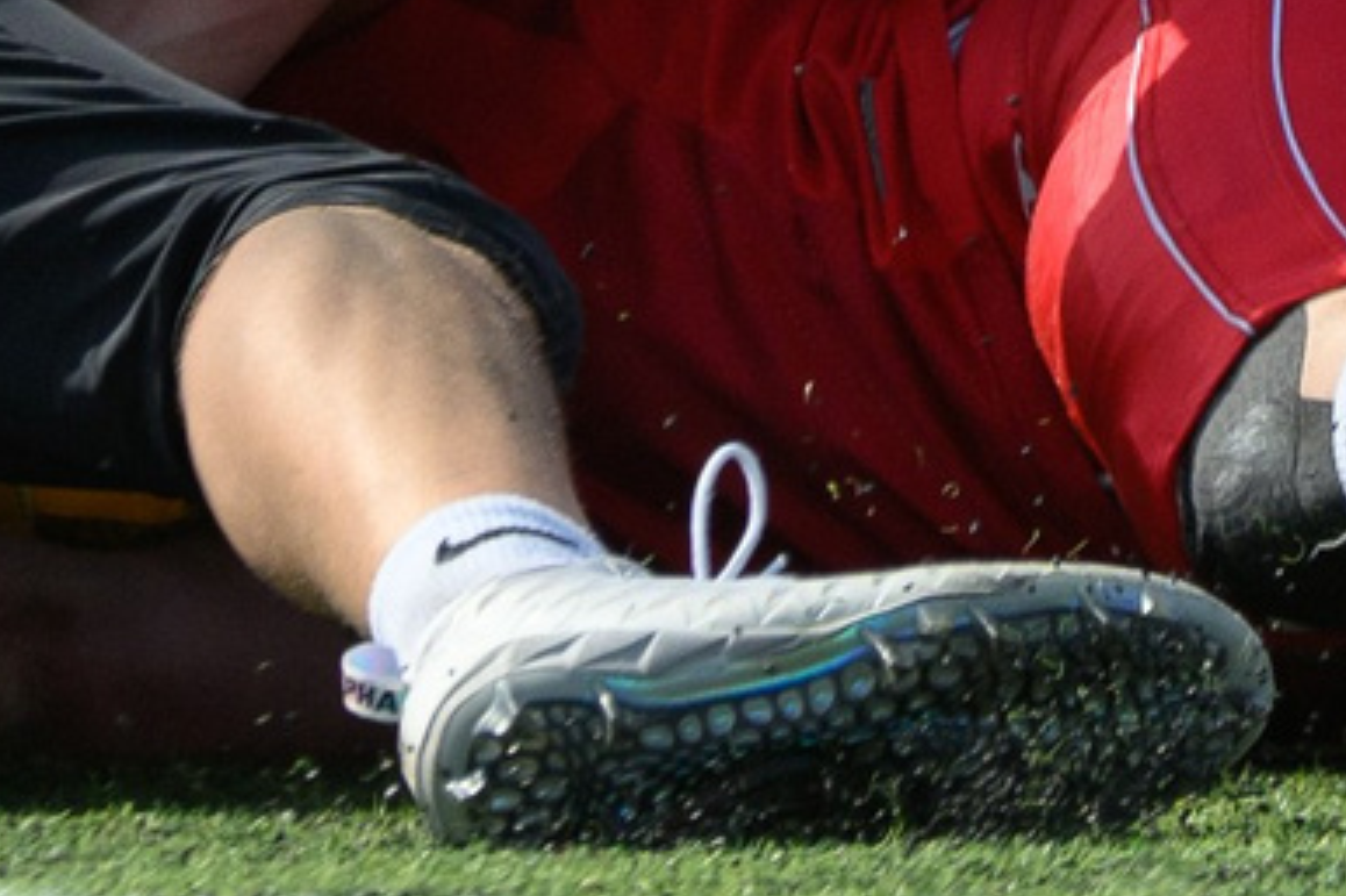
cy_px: -777
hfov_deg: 1.3
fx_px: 59420
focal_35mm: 1590
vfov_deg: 0.9
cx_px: 1309
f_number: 4.5
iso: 250
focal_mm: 200
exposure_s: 1/2500
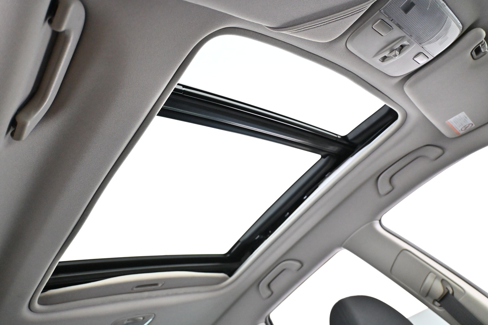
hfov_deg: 61.9
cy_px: 162
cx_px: 244
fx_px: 407
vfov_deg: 43.6
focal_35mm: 30
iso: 4000
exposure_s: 1/60
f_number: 3.8
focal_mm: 20
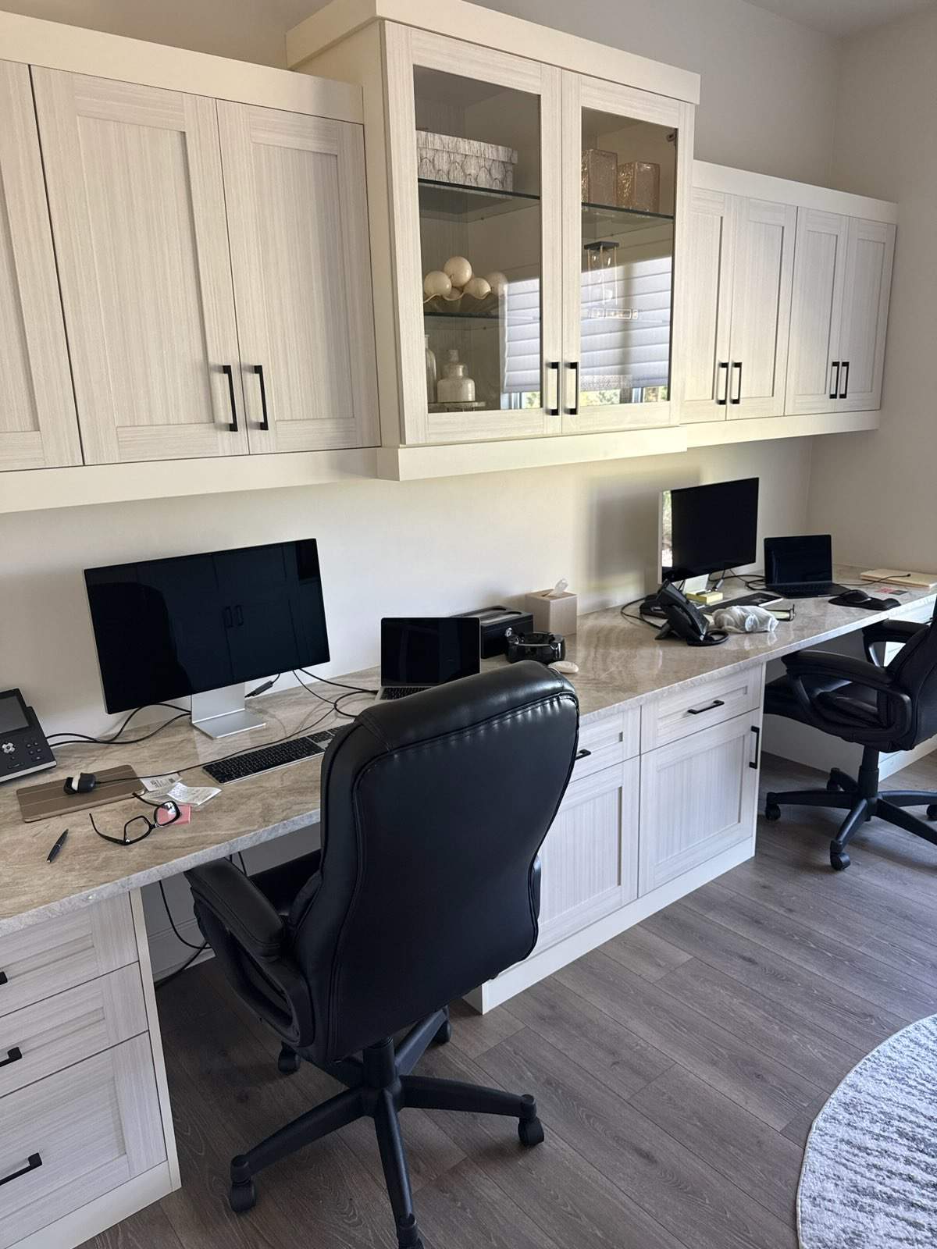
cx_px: 468
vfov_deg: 71.6
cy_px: 624
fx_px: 866
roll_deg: +1.7
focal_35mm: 24
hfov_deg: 56.8
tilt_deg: -14.7
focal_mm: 6.76
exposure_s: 1/97
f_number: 1.78
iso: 200
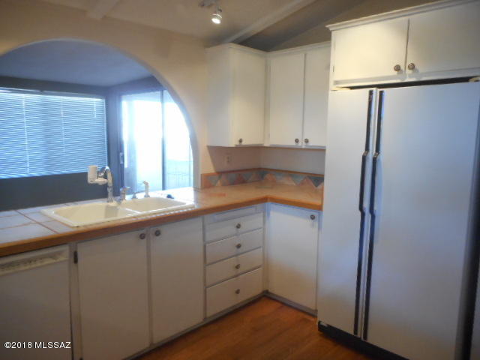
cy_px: 180
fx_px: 347
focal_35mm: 25
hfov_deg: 69.4
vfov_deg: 54.9
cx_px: 240
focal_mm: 4.5
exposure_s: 1/30
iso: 320
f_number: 3.7
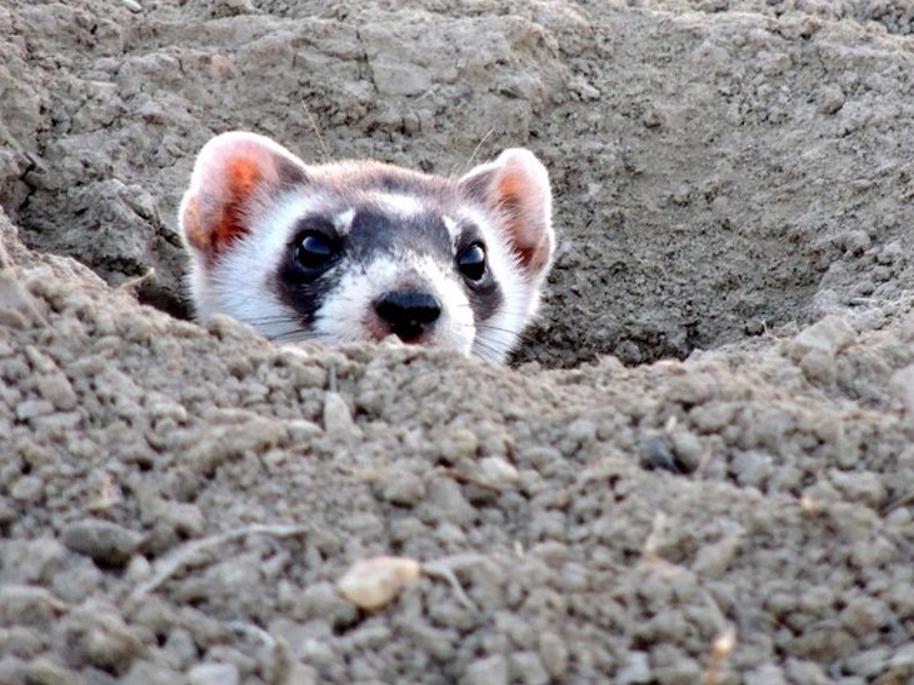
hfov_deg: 1.3
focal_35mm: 1562
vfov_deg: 1.0
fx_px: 41243
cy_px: 300
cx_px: 490
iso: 800
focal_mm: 180
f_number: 5.9
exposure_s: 1/30
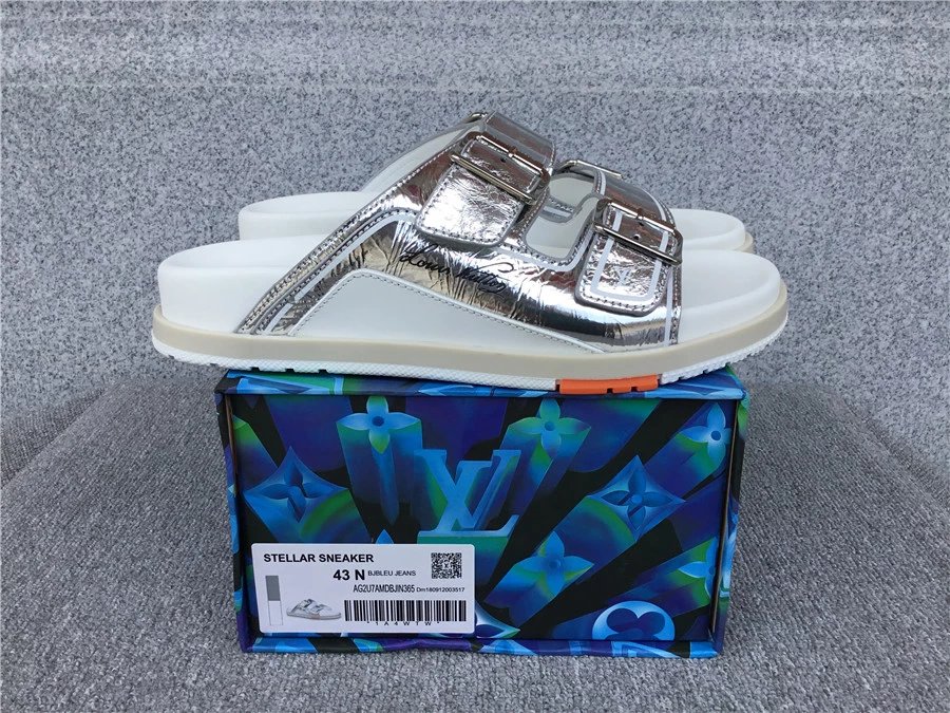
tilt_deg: -20.3
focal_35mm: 31
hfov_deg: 58.4
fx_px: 851
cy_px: 356
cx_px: 475
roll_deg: -0.3
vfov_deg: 45.4
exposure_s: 1/512
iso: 25
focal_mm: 3.3
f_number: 2.4
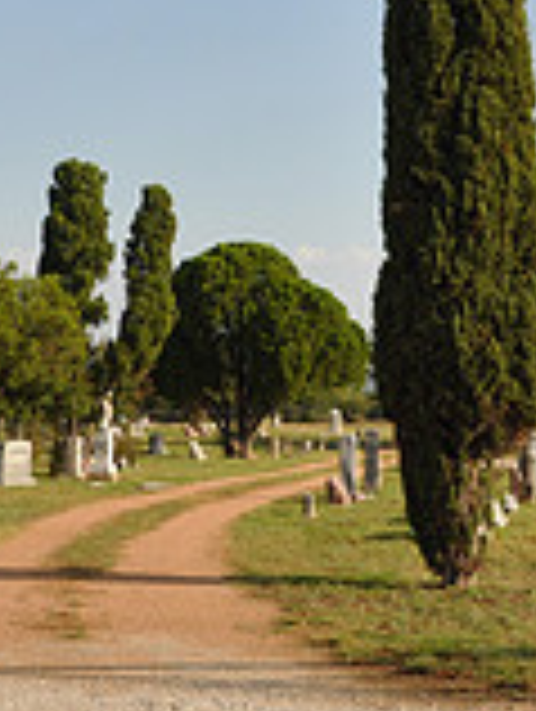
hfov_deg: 15.6
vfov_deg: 20.2
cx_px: 194
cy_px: 65
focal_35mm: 95
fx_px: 1956
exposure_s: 1/250
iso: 200
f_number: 8
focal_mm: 18
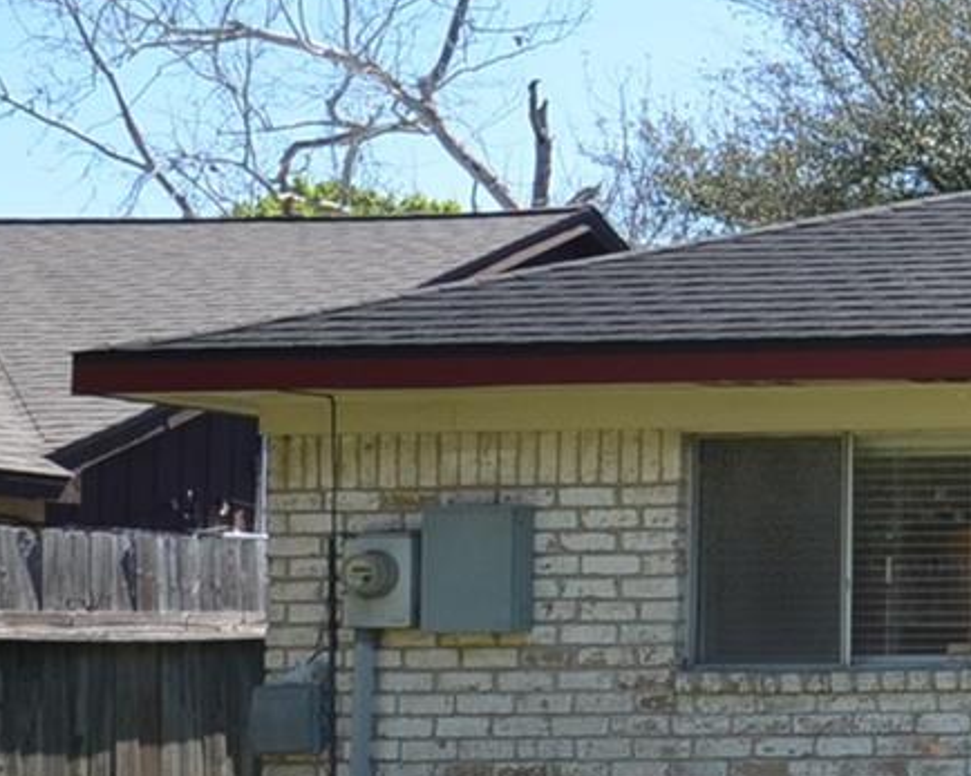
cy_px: 588
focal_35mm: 86
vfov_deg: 17.7
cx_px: 2085
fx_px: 2477
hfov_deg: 15.9
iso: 320
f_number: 9
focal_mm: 13
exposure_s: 1/320
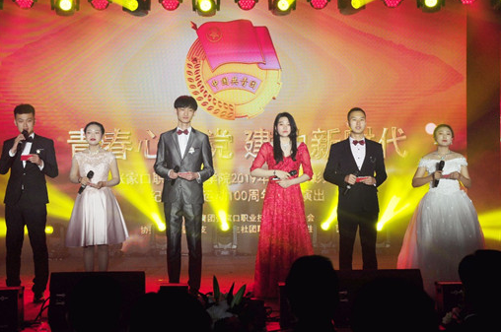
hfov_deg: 23.9
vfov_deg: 16.0
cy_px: 143
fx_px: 1181
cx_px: 237
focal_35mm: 85
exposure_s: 1/160
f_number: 9
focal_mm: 48
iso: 160
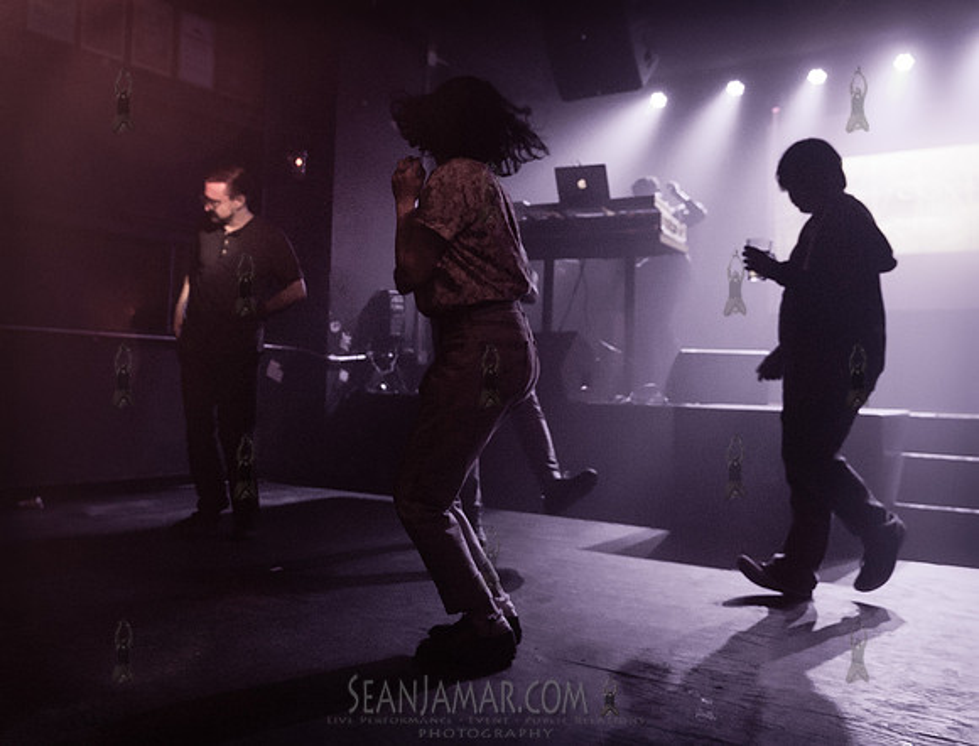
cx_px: 430
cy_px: 309
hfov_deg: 52.7
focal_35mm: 35
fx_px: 985
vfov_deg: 41.4
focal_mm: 24
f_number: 2.8
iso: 5000
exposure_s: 1/125
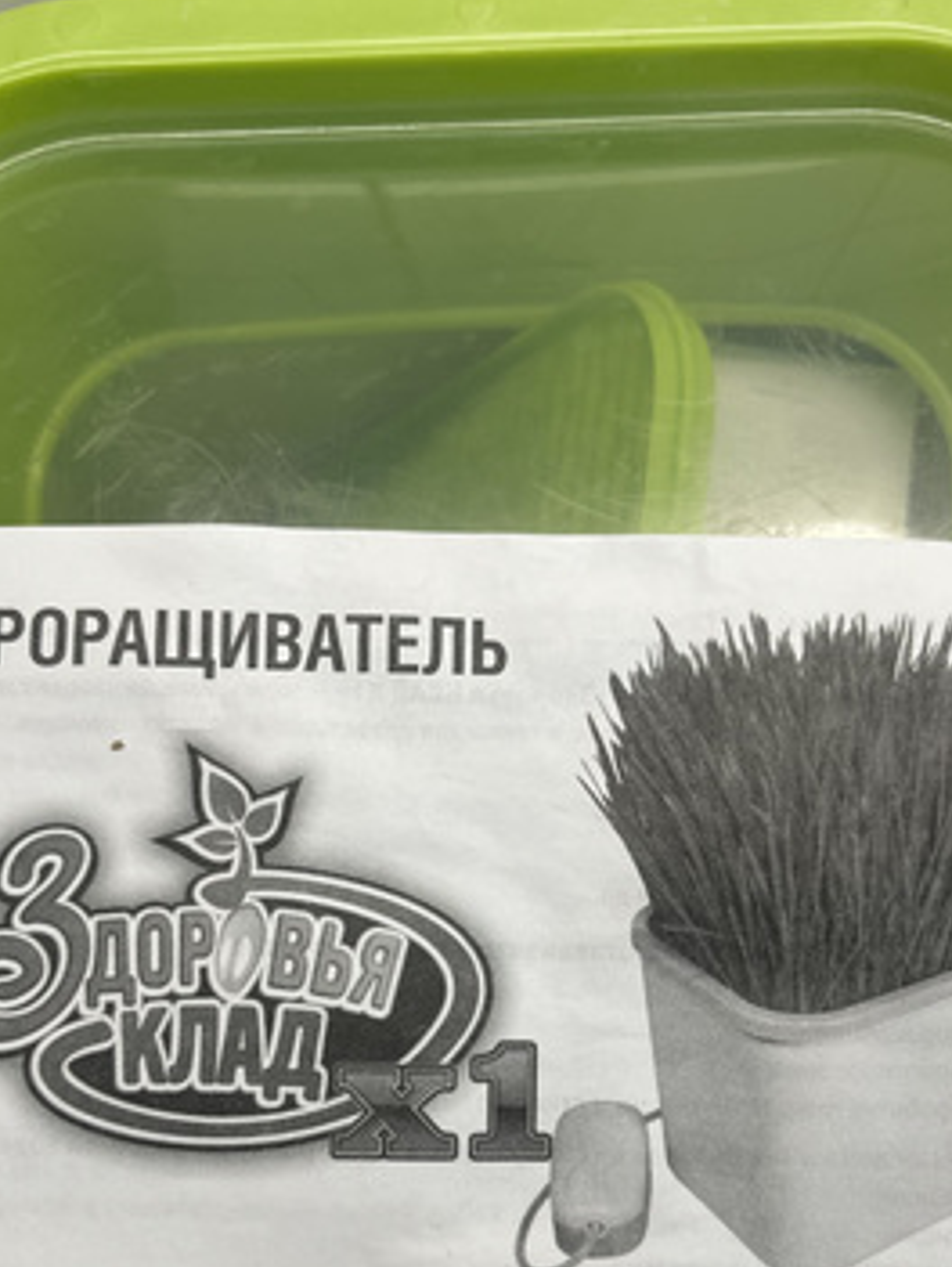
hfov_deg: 38.7
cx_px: 489
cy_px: 874
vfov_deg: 49.0
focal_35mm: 37
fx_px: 1354
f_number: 1.6
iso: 40
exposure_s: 1/166
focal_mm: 5.1
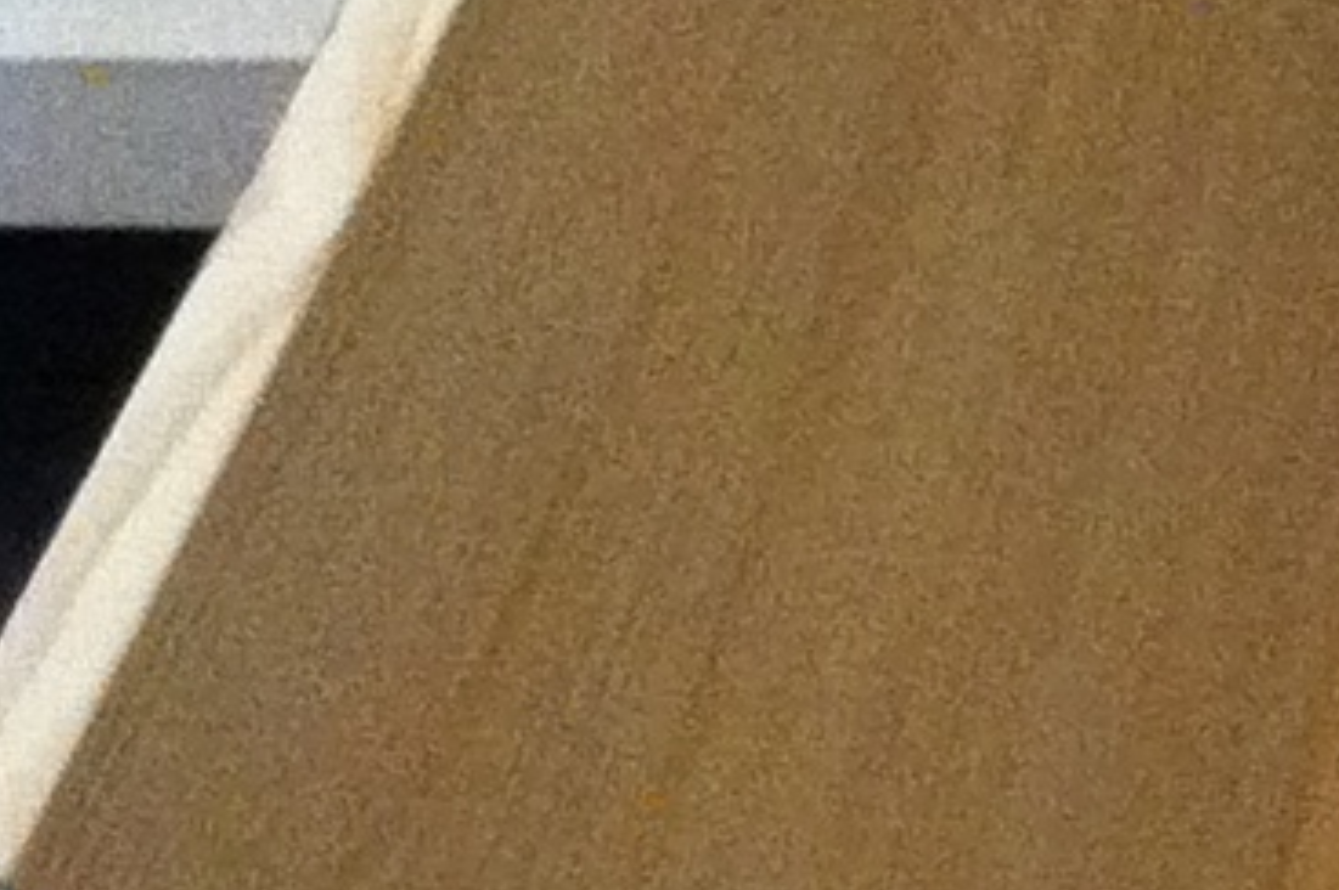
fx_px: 9550
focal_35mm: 257
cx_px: 2094
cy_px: 766
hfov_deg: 7.8
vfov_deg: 5.3
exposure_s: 1/15
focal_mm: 3.85
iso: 500
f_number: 2.8
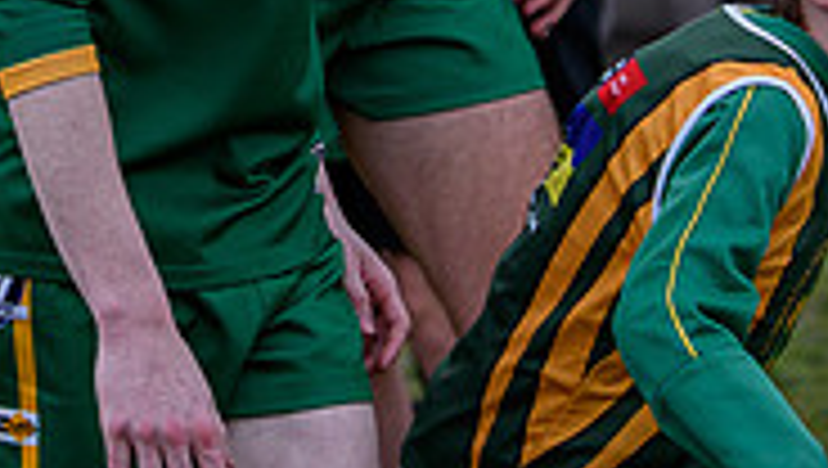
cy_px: -467
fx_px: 10067
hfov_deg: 4.7
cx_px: 2
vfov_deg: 2.7
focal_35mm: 458
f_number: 2.8
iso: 100
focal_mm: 70
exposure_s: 1/2000
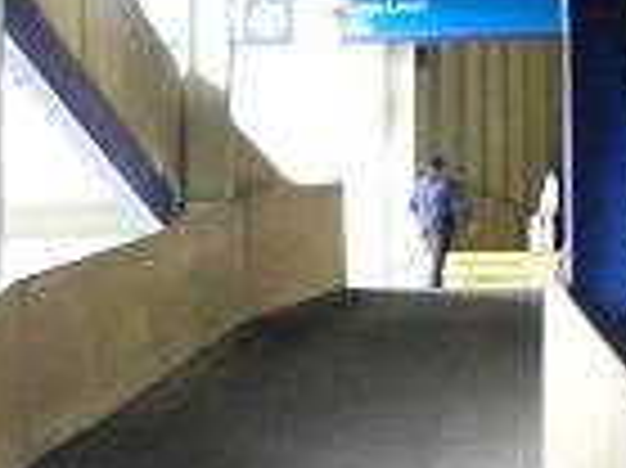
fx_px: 3072
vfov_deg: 8.7
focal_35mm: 170
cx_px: 261
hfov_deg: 11.6
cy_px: 414
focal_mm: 6.1
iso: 320
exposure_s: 1/30
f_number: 2.8
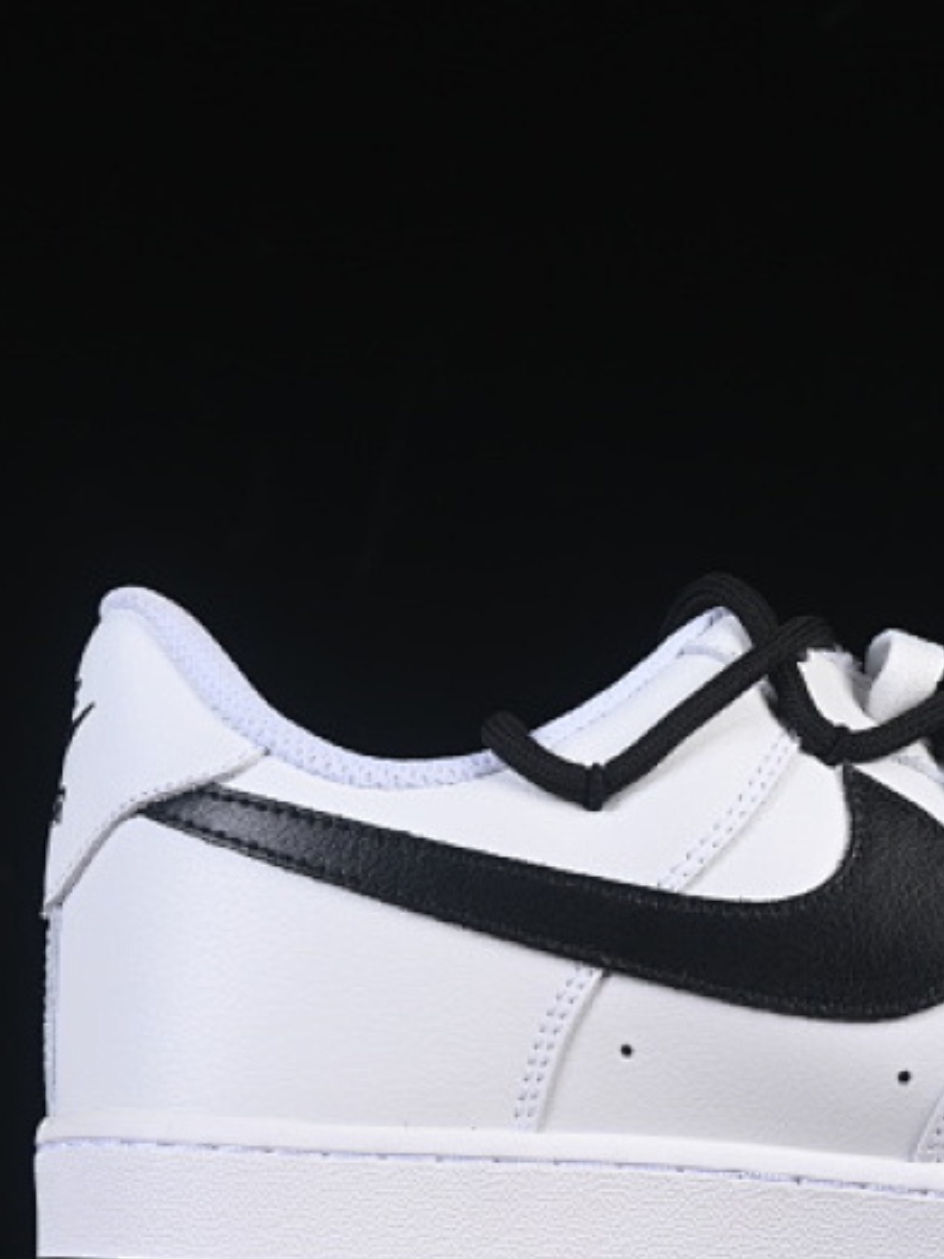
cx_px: 918
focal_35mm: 149
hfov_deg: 9.9
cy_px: 862
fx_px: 5420
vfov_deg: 13.2
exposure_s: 1/100
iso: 160
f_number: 8
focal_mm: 50
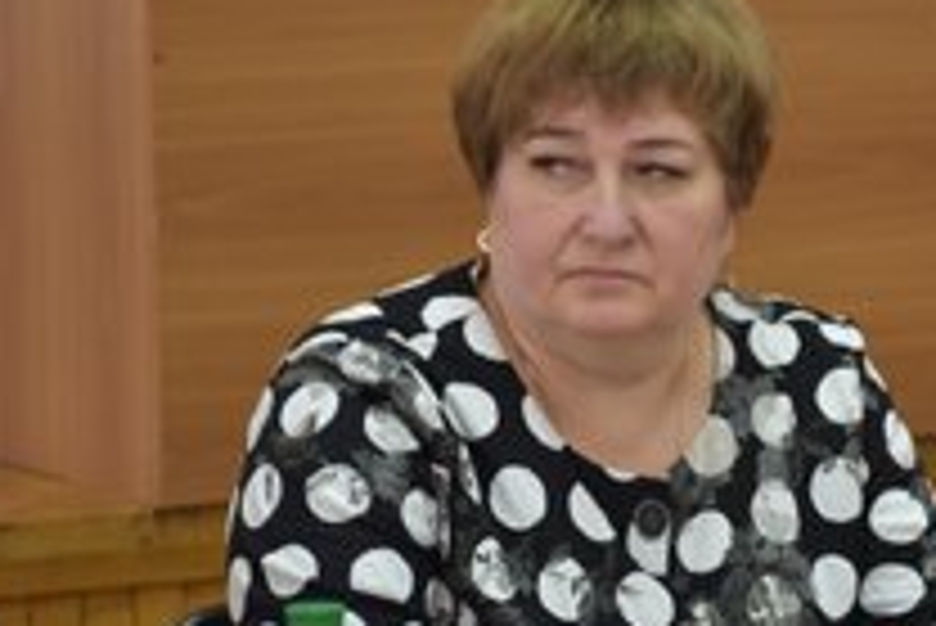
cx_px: 729
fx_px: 5619
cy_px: 313
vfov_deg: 6.4
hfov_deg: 9.5
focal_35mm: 216
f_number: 5
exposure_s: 1/60
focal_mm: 75
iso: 720
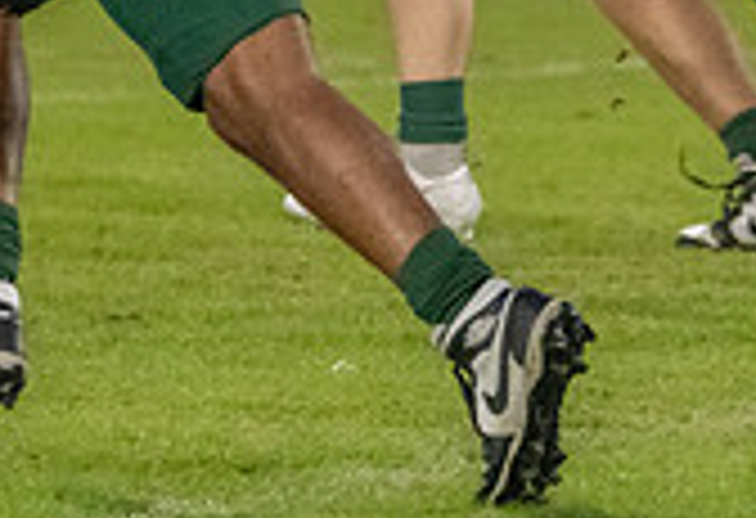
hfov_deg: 2.0
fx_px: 21702
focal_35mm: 1025
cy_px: -131
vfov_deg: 1.4
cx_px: 947
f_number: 5.6
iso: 8000
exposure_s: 1/1250
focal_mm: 241
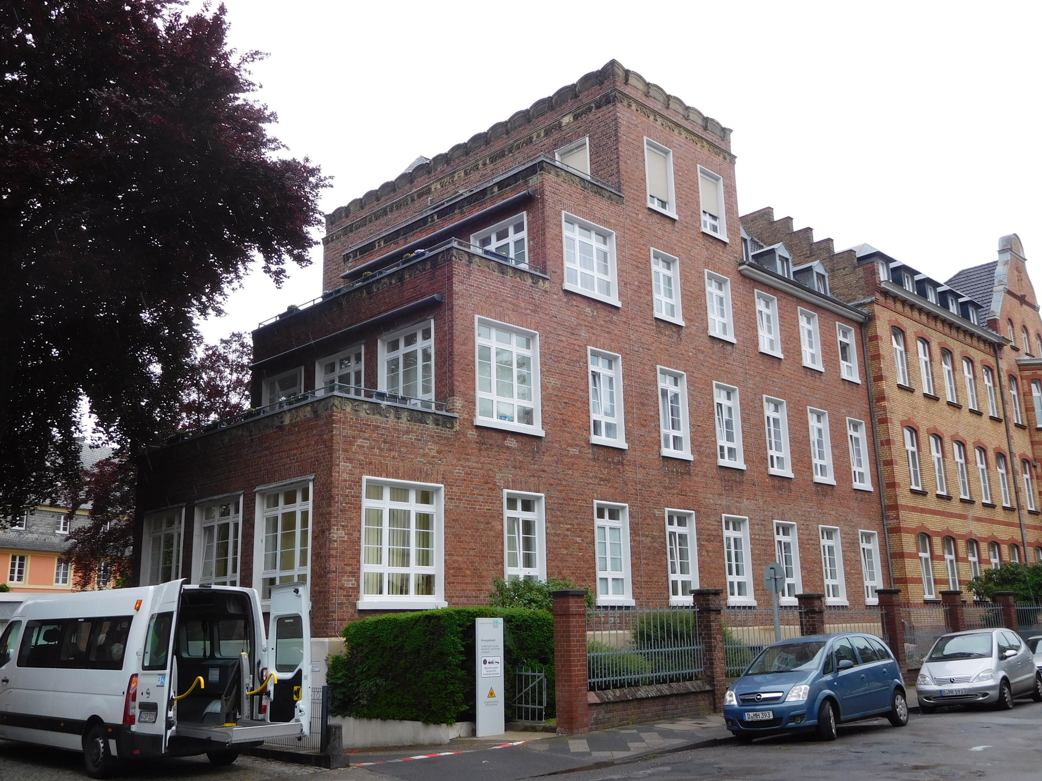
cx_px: 521
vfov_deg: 44.2
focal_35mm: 32
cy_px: 390
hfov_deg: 56.8
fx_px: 963
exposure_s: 1/250
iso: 125
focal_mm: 5.7
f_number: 3.6
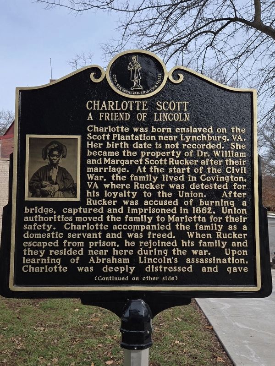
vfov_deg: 73.9
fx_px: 243
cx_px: 138
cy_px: 183
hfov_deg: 58.9
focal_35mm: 23
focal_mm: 5.4
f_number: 1.8
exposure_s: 1/1429
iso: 25
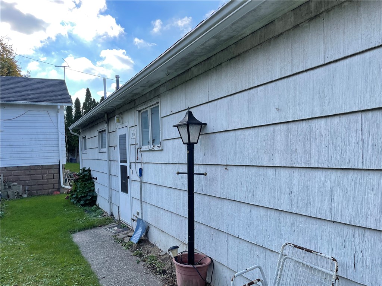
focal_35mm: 26
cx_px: 191
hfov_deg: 67.3
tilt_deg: -4.4
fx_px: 287
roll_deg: +1.2
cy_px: 143
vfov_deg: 53.1
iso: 32
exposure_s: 1/1247
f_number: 1.6
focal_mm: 4.2
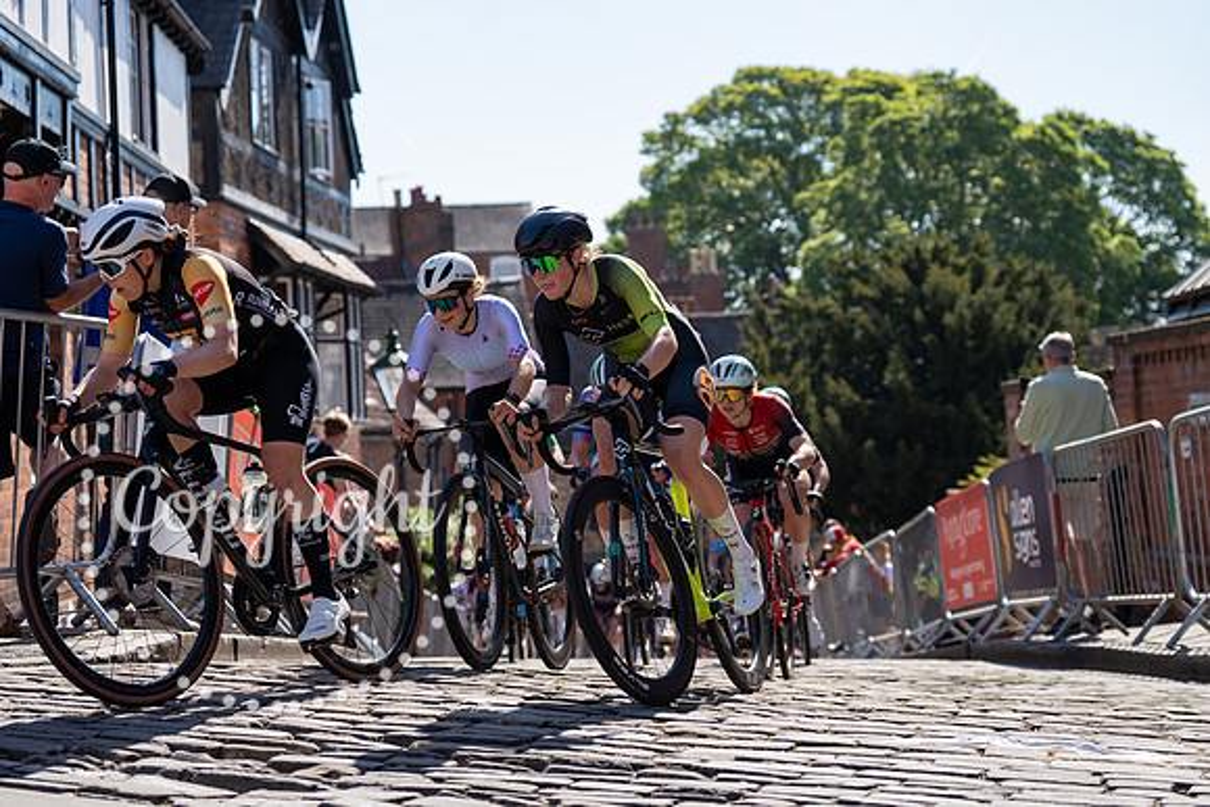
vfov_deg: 19.5
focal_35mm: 70
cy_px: 404
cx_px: 605
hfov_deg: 28.8
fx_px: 2353
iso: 100
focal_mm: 70
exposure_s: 1/1000
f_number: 3.5
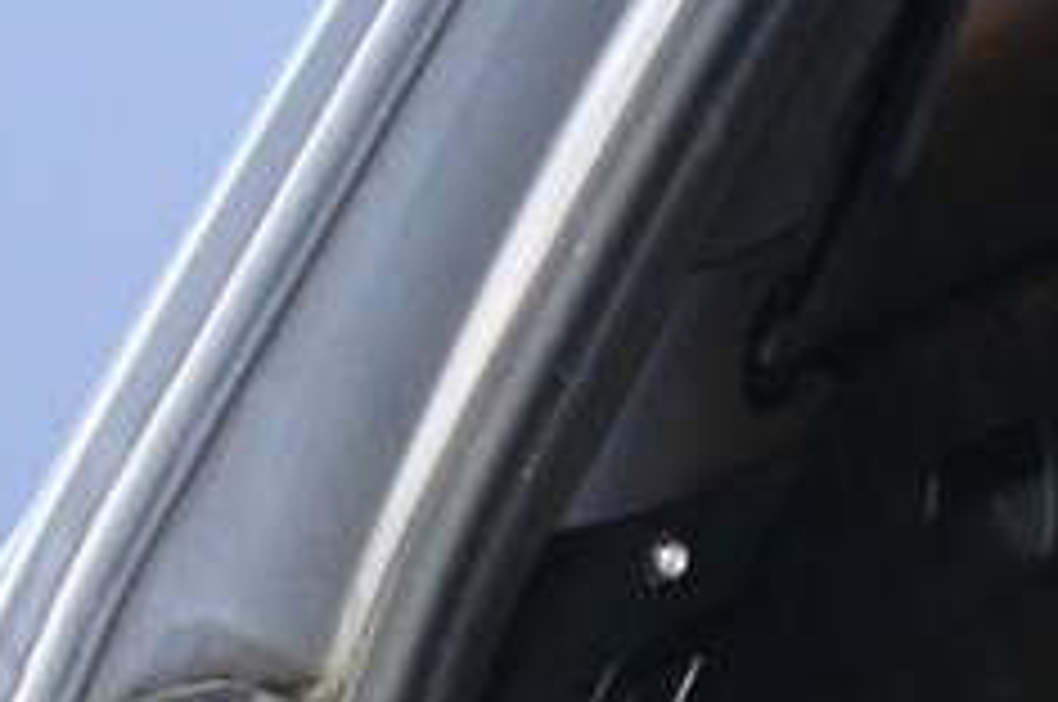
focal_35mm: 300
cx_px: 3444
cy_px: 1156
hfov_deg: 6.2
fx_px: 8818
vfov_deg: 4.5
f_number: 4.8
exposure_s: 1/50
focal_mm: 29
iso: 1400
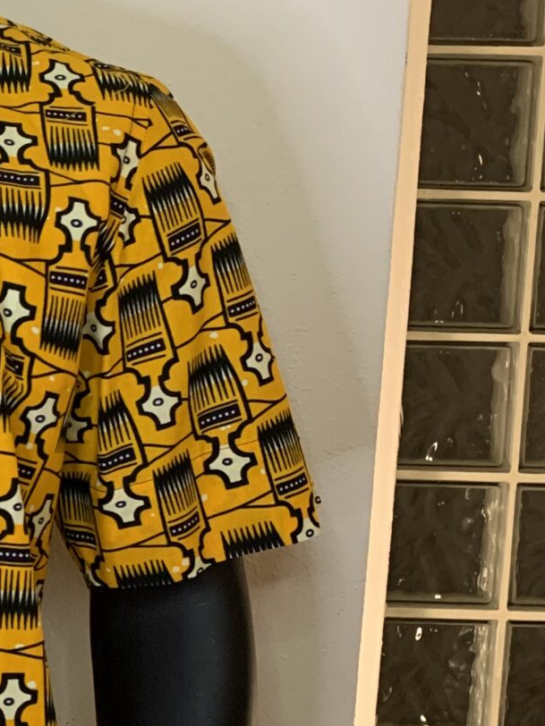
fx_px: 1721
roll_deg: -1.8
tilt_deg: -6.2
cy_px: 431
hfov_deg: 16.4
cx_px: -278
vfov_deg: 23.8
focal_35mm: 82
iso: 320
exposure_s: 1/60
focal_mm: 4.25
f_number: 1.8
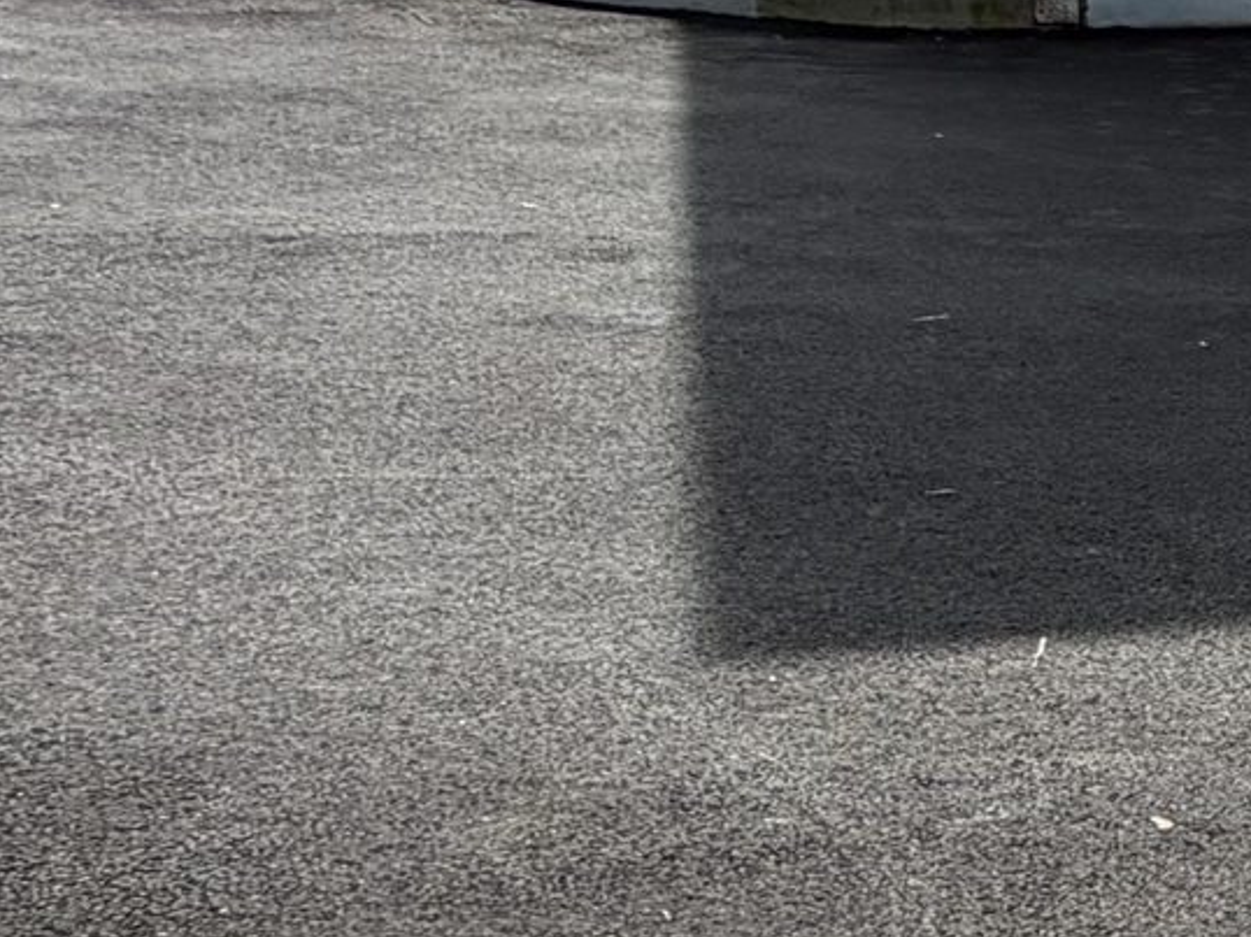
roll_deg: -1.2
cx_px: 2637
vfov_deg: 18.2
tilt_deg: -7.7
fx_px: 2890
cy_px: 130
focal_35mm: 80
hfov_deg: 16.8
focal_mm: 2.22
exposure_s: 1/770
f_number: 2.2
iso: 32
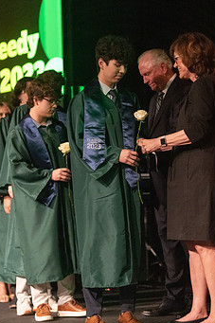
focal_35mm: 103
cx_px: 128
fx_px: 924
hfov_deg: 13.3
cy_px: 145
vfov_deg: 19.8
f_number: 2.8
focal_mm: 78
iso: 16000
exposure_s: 1/1000
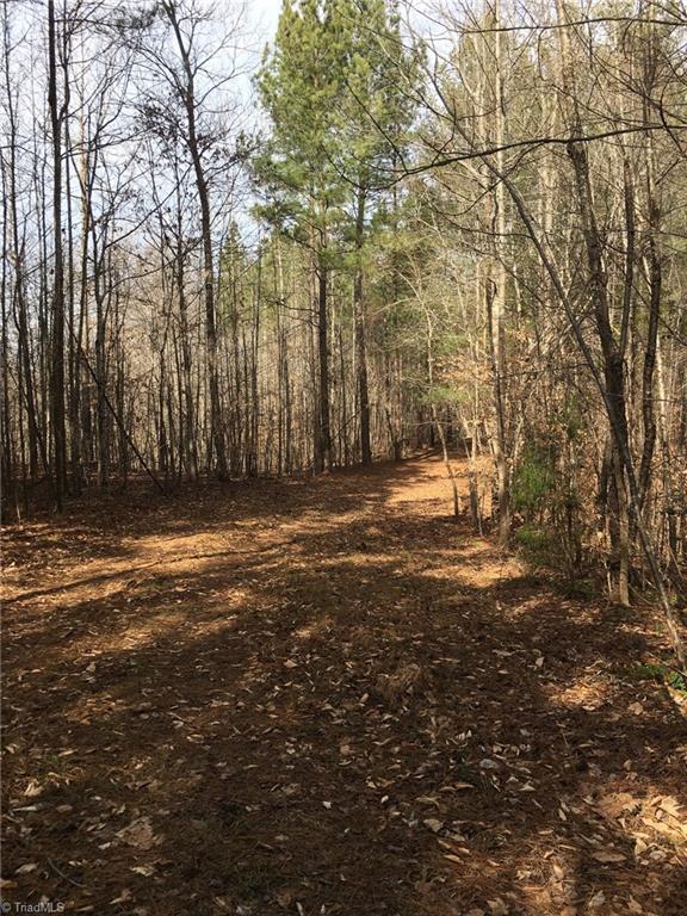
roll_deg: +0.4
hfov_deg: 48.2
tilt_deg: -4.6
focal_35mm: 29
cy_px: 458
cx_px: 344
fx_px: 767
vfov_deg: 61.7
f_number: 2.2
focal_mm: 4.15
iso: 25
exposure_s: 1/739
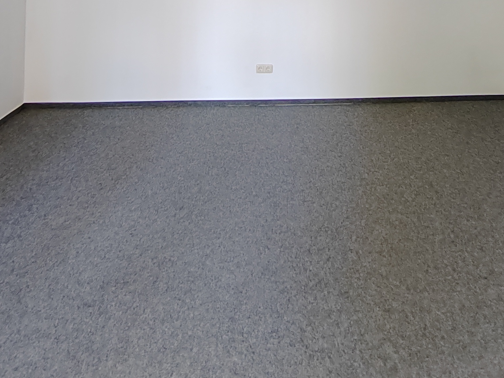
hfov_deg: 52.5
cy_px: -60
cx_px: 279
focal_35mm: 35
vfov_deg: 34.0
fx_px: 510
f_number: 2.2
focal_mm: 2.16
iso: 800
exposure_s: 1/33
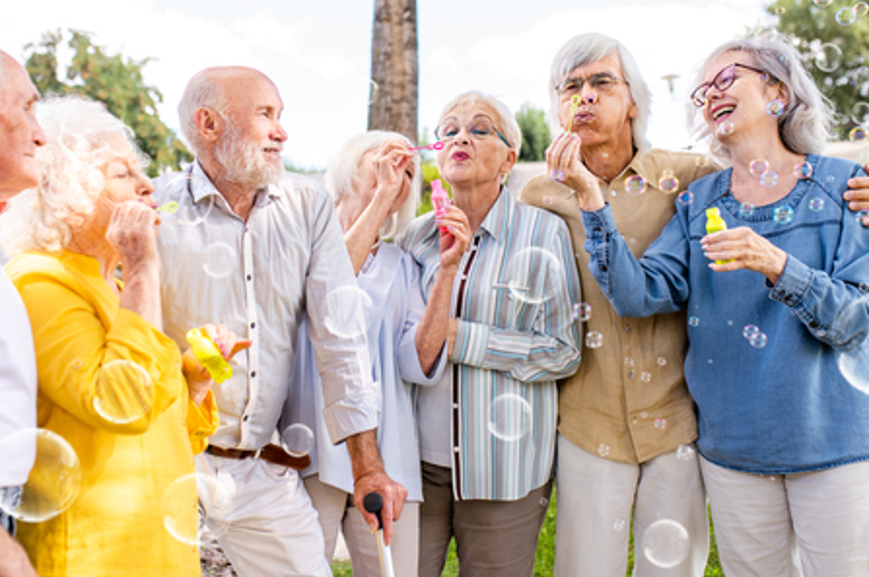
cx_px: 348
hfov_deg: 39.5
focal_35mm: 50
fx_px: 1206
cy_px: 216
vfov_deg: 26.8
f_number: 2.8
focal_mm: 35
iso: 200
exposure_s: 1/800
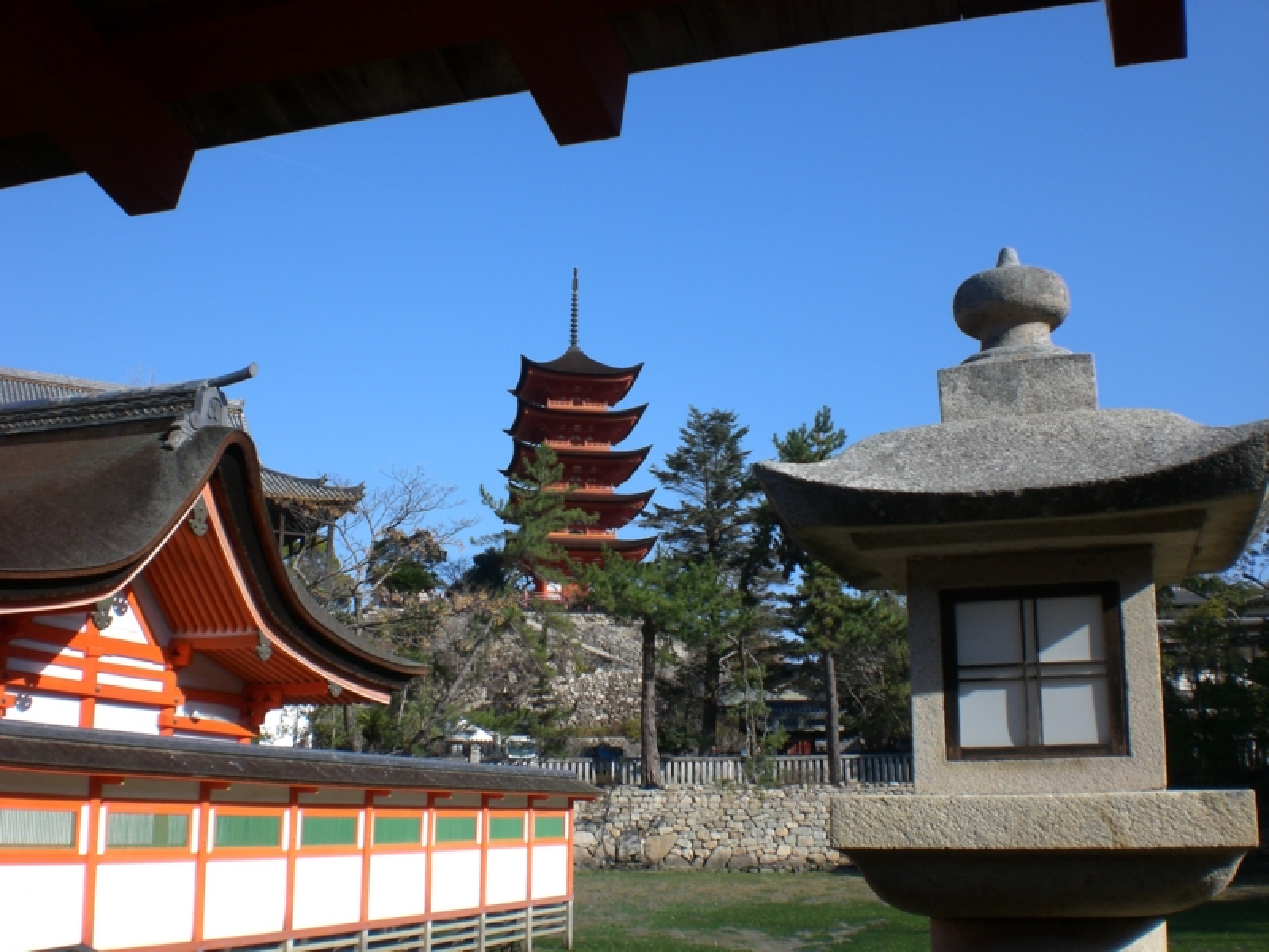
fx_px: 1393
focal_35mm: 38
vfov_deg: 37.7
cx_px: 634
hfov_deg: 49.0
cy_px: 476
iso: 50
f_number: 4.4
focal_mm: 6.3
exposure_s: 1/500
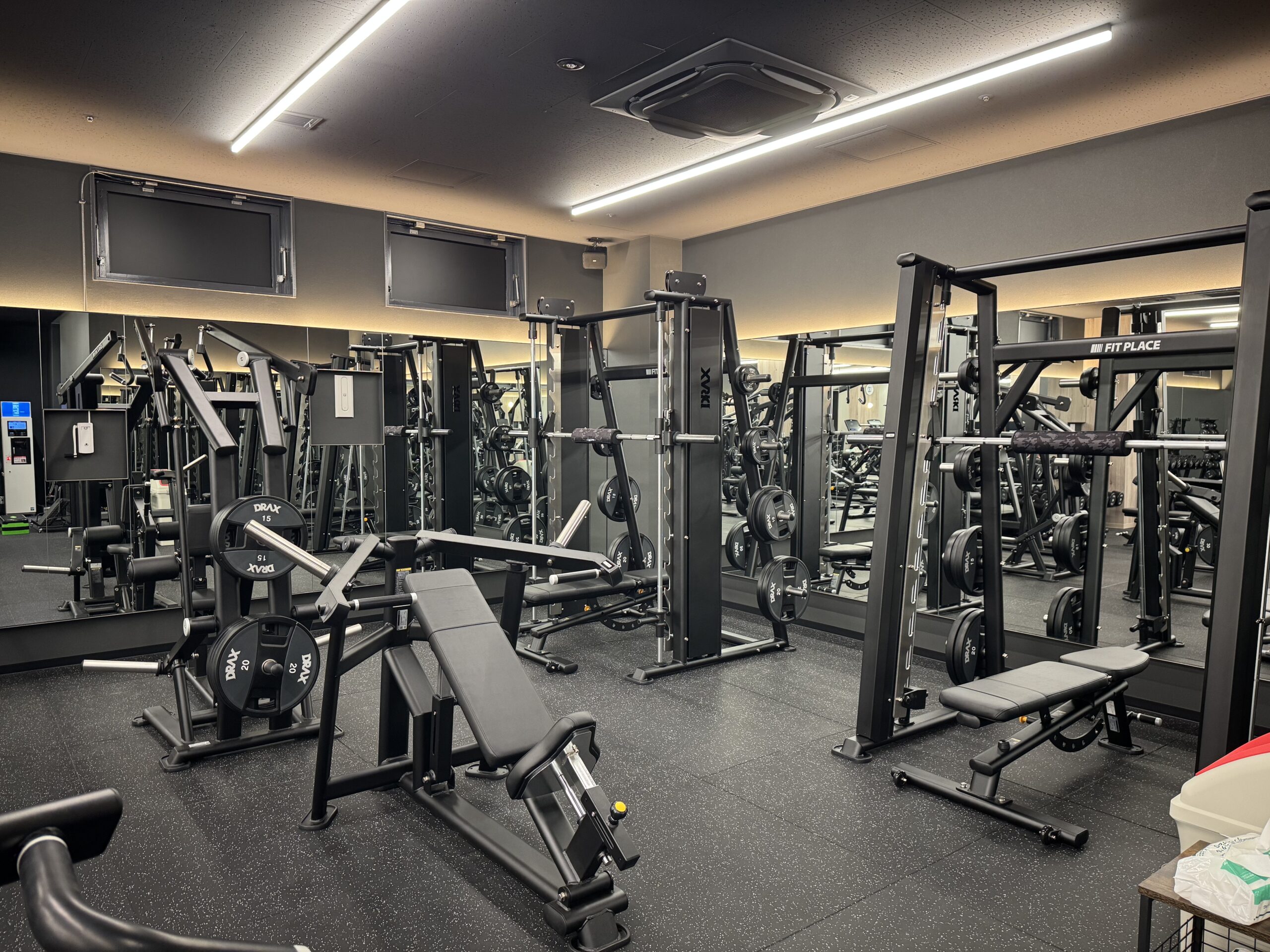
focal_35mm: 24
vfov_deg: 56.8
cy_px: 476
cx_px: 635
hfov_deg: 71.6
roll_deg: +1.1
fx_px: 881
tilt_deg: -3.0
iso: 250
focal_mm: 6.76
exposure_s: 1/50
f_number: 1.78
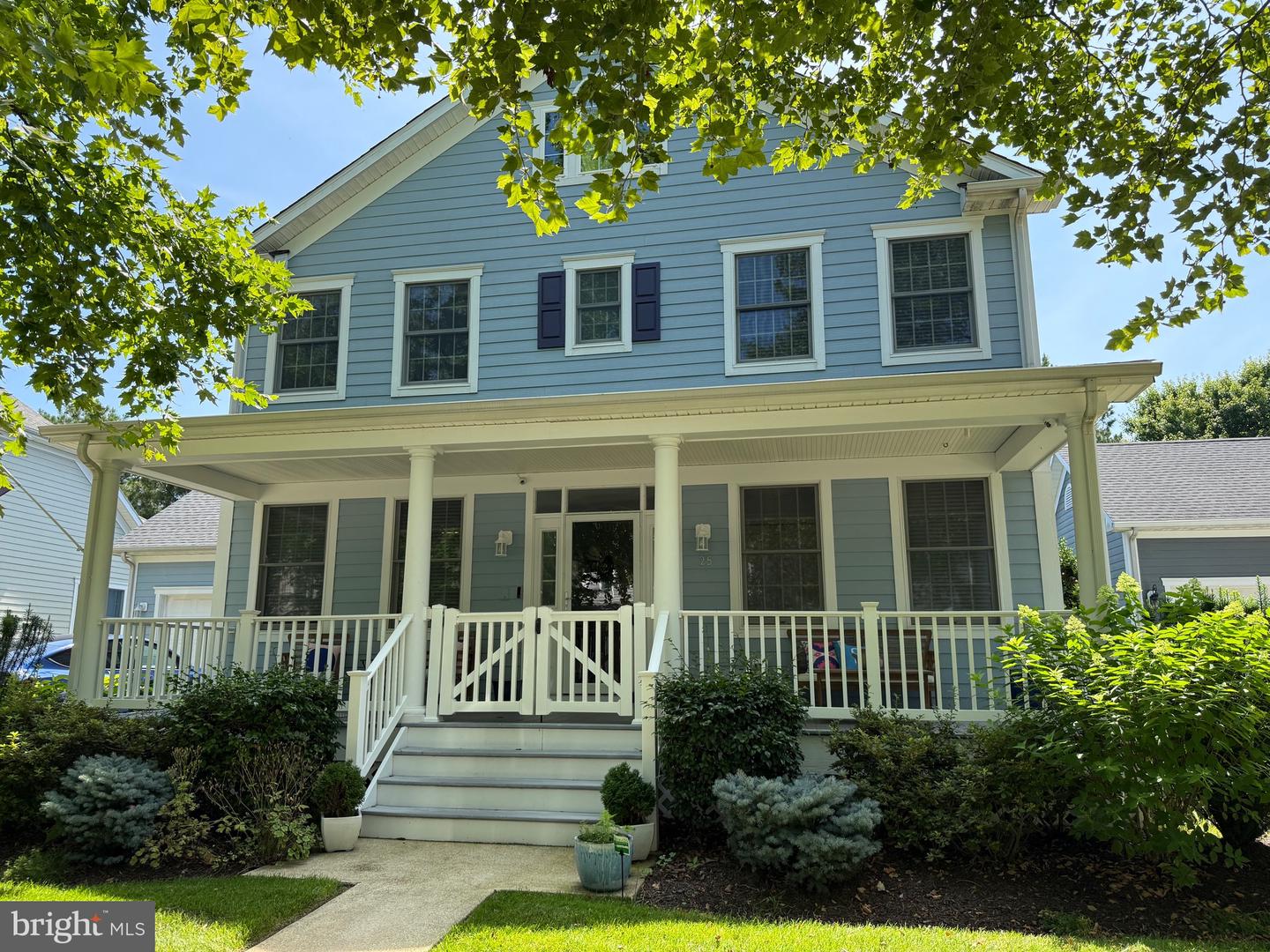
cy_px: 476
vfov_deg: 56.8
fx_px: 881
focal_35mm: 24
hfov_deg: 71.6
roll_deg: -0.5
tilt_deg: +11.7
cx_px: 635
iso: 100
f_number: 1.78
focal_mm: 6.76
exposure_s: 1/1522
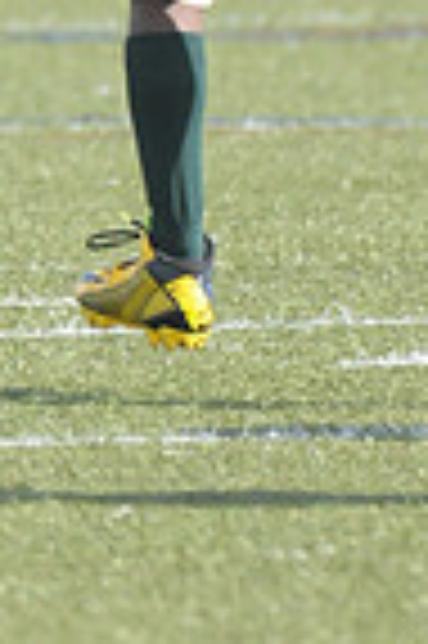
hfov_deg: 0.8
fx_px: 32587
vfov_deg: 1.1
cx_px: 363
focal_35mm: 1823
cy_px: -387
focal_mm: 300
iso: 1600
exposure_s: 1/5000
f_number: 4
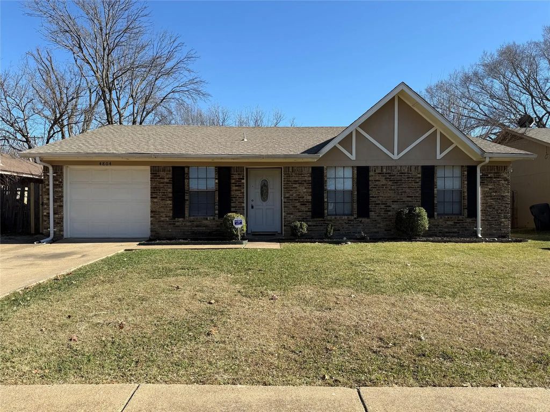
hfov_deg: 71.6
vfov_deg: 56.8
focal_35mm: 24
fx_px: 381
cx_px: 275
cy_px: 206
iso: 80
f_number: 1.78
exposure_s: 1/2907
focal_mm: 6.76
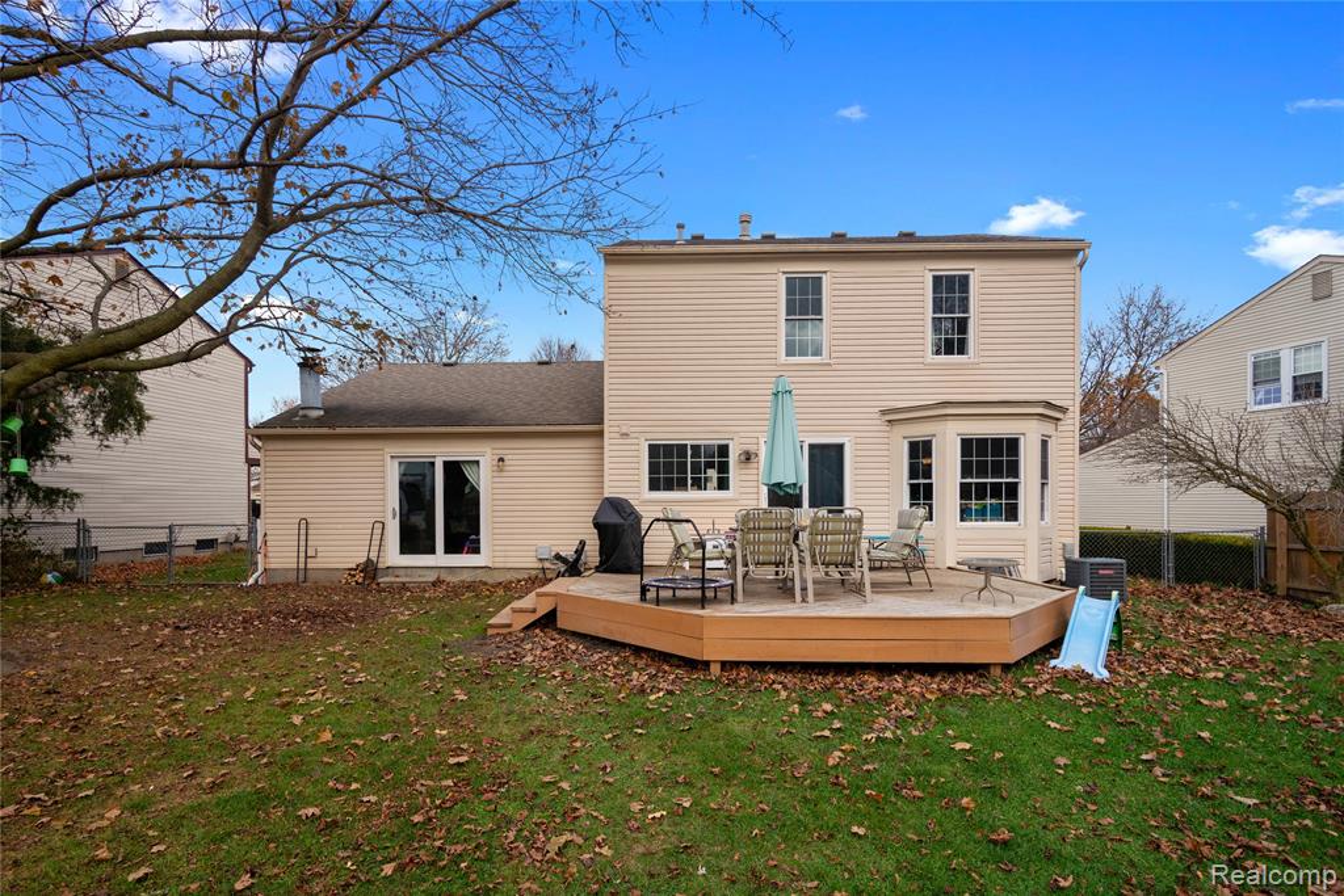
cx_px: 672
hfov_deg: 61.9
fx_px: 1120
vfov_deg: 43.6
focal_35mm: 30
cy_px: 448
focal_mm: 30
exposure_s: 1/640
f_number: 9
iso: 640
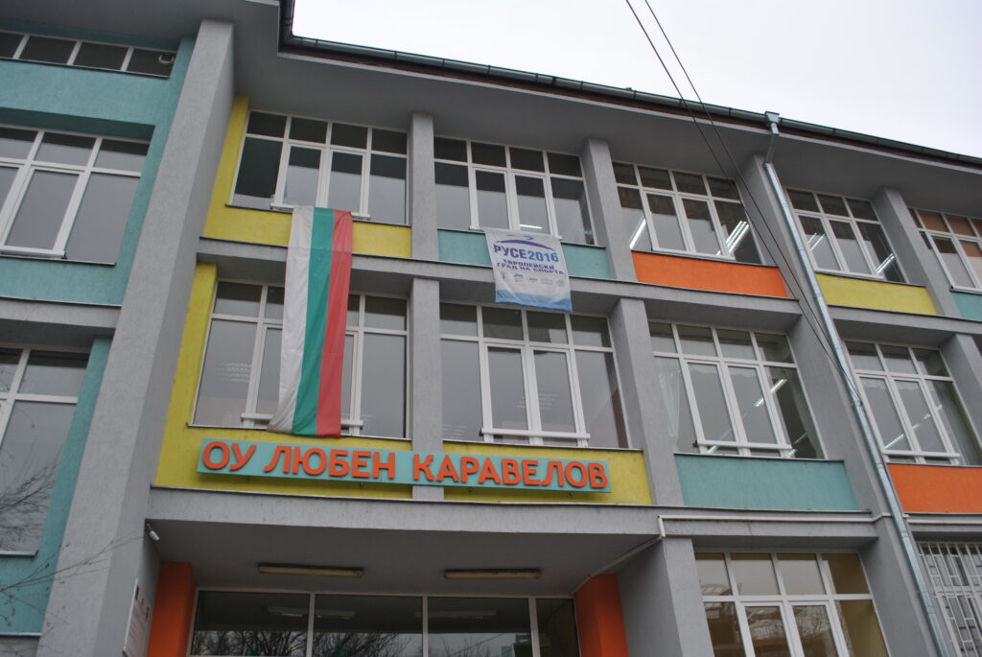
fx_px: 737
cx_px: 491
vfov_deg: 48.0
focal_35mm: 27
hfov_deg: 67.3
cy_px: 328
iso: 110
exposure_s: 1/125
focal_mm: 18
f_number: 5.6
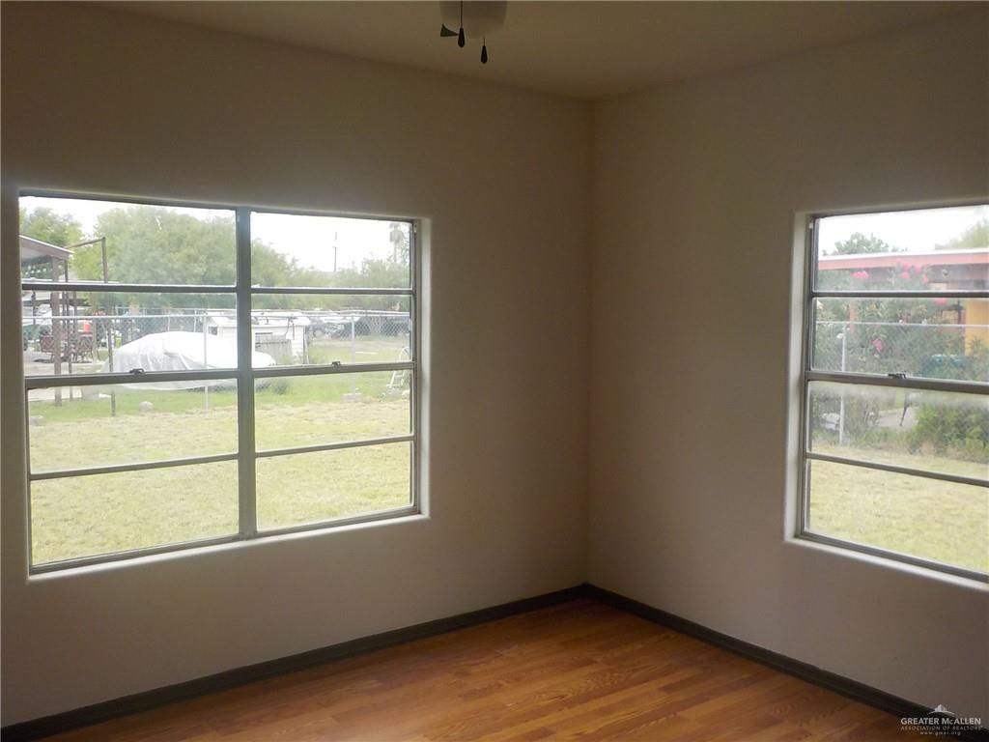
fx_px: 857
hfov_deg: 60.0
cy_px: 371
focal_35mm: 30
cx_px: 494
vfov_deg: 46.8
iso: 125
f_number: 3.3
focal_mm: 4.1
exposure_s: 1/320
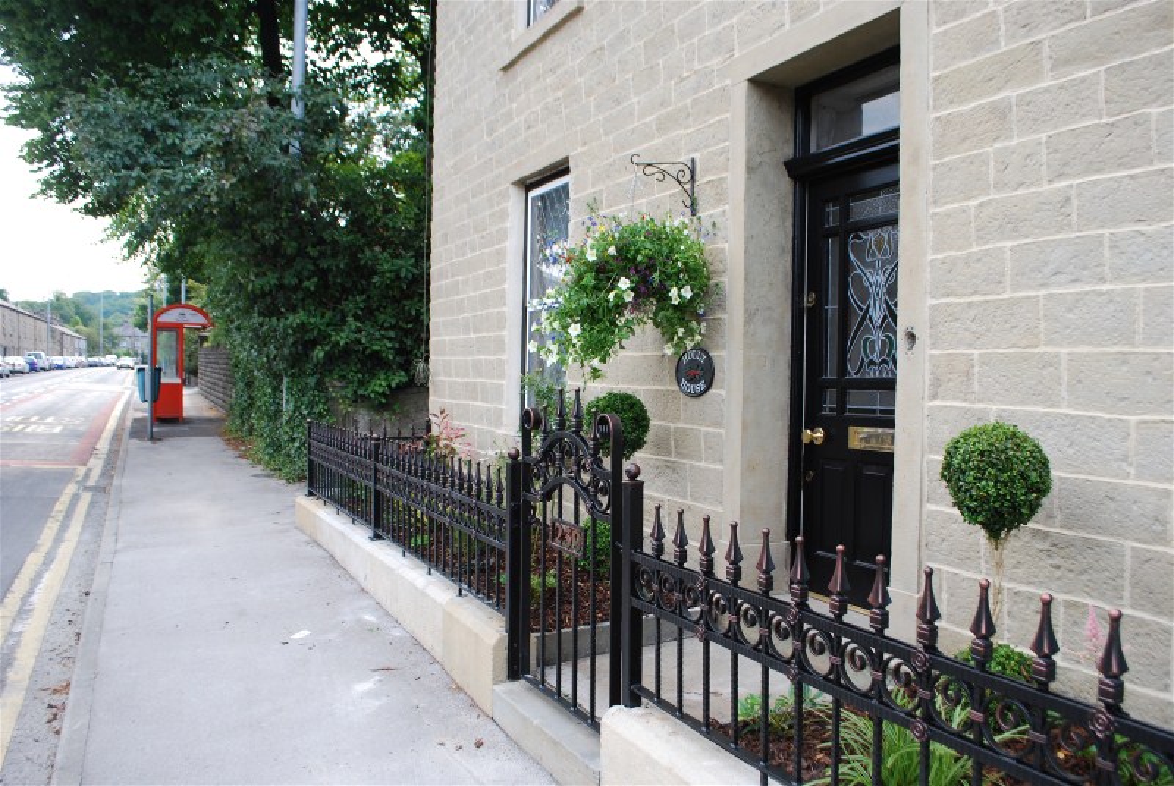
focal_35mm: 27
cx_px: 587
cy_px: 393
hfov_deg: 67.3
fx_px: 882
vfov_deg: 48.1
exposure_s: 1/125
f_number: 5.6
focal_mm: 18
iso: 200
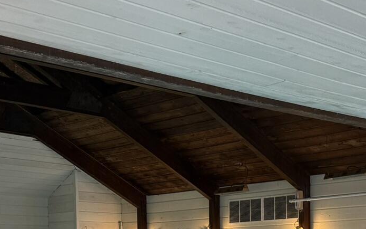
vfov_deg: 16.5
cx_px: 233
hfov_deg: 27.4
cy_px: 289
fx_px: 748
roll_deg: +0.8
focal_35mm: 75
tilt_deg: -0.7
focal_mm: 6.76
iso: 400
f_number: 1.78
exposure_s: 1/60
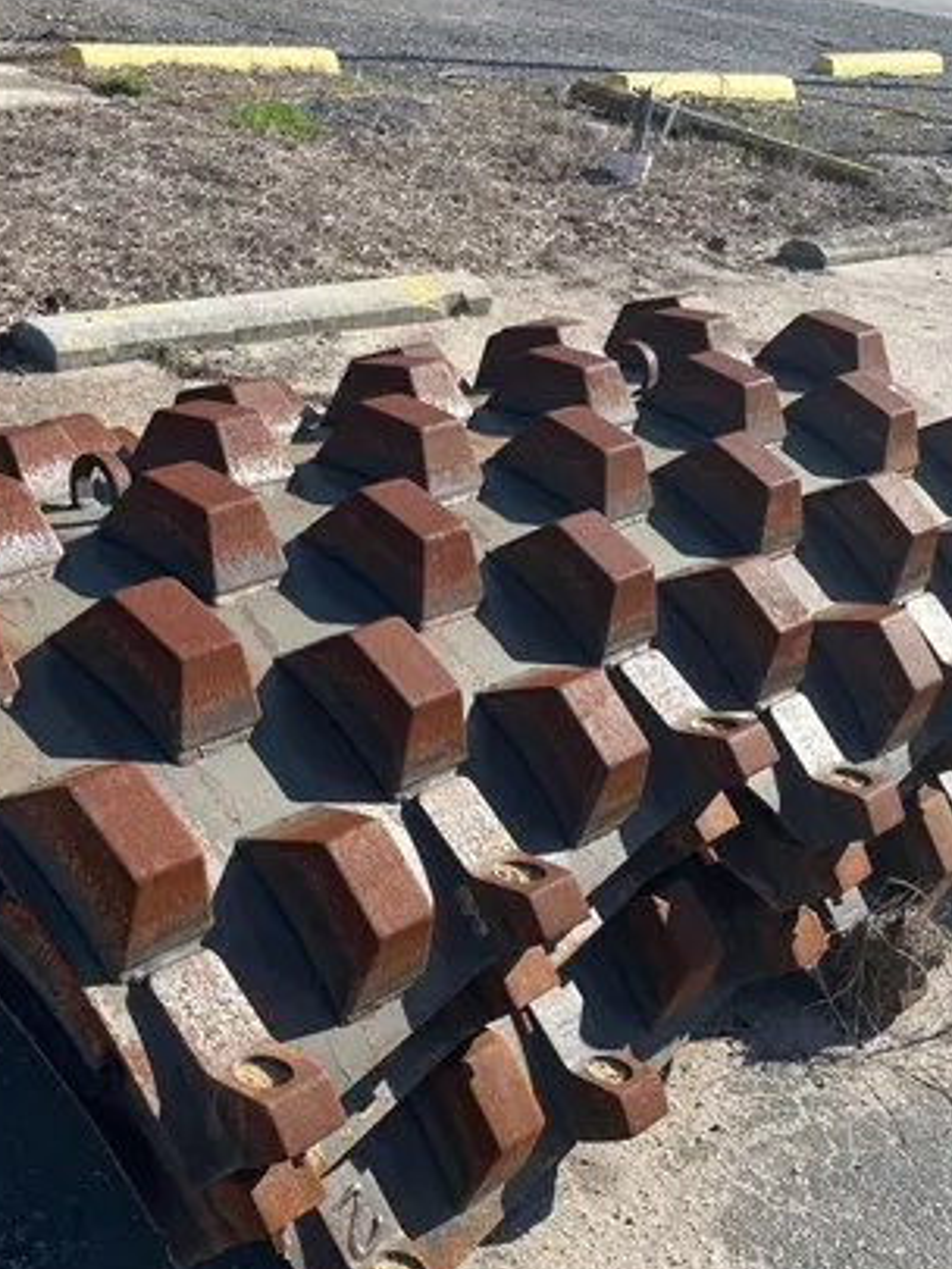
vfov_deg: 38.9
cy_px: 1010
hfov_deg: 30.8
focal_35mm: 47
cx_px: 363
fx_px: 1723
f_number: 1.6
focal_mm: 5.1
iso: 50
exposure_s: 1/2222
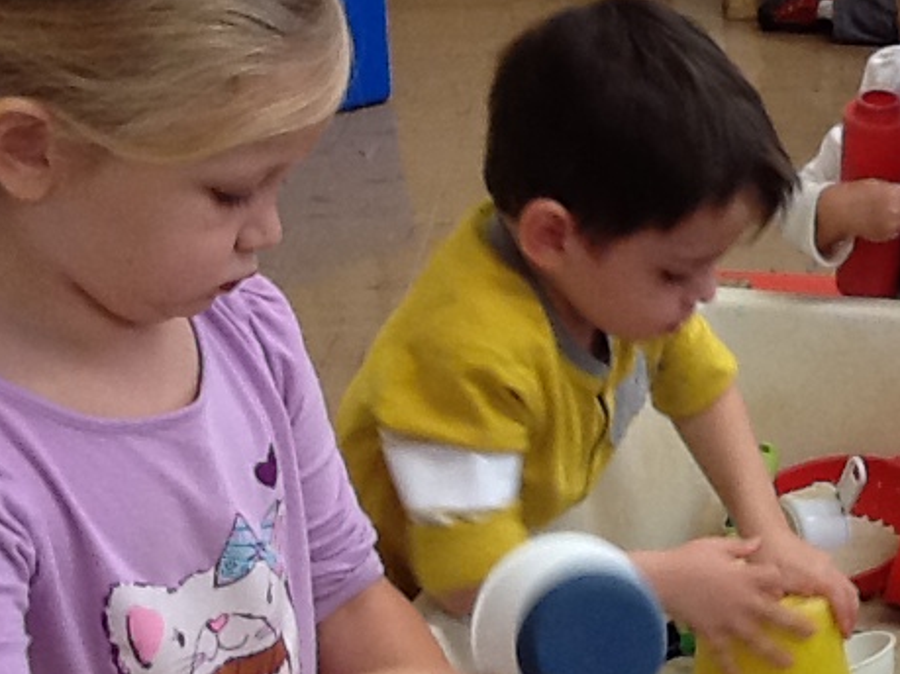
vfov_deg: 21.6
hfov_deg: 27.7
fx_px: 1742
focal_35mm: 67
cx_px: 837
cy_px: 543
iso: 80
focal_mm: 2.03
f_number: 2.4
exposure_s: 1/30
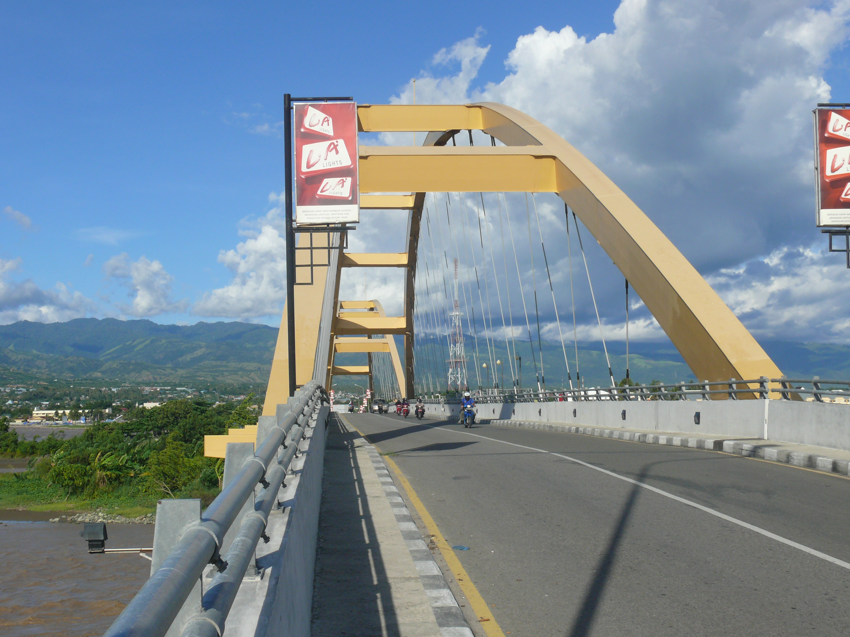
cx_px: 425
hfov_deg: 38.9
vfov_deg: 29.7
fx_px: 1203
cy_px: 318
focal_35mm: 49
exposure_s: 1/500
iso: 100
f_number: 7.1
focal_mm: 10
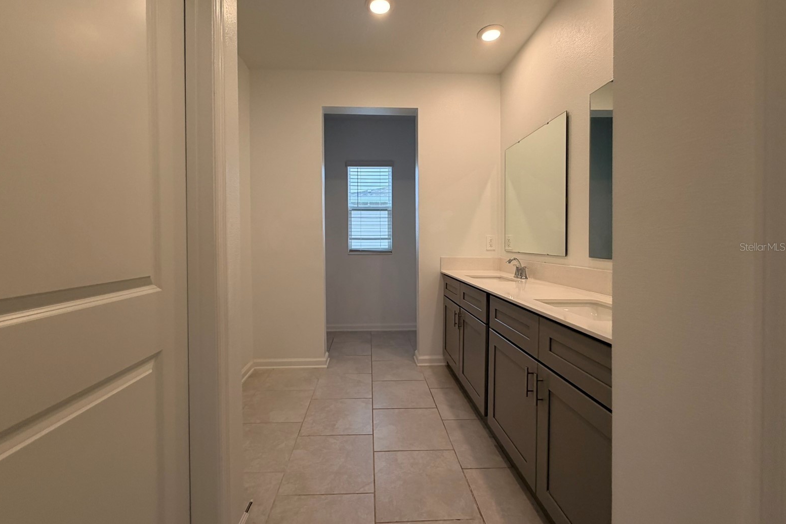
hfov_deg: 100.4
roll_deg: +0.9
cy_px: 247
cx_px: 383
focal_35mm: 15
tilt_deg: +0.0
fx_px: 327
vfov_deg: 77.2
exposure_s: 1/120
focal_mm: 2.22
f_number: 2.2
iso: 125
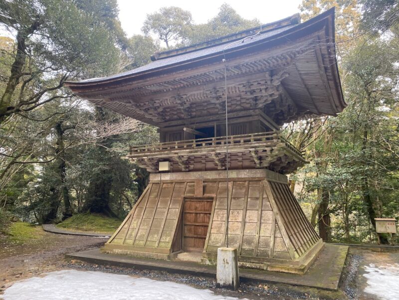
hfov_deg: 67.3
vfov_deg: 53.1
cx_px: 200
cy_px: 150
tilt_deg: +7.8
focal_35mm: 26
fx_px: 300
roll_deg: -0.9
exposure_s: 1/111
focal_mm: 4.25
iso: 125
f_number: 1.8
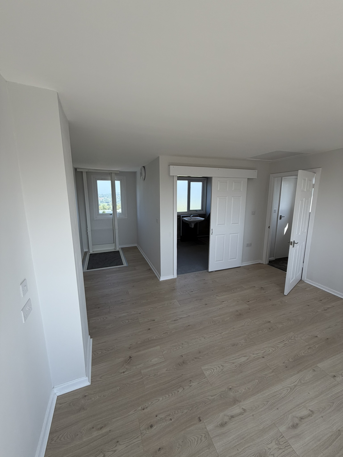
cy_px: 228
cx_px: 172
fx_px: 185
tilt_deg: -10.6
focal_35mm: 14
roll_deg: +0.1
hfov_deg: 85.7
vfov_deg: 102.1
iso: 40
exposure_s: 1/222
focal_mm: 2.22
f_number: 2.2
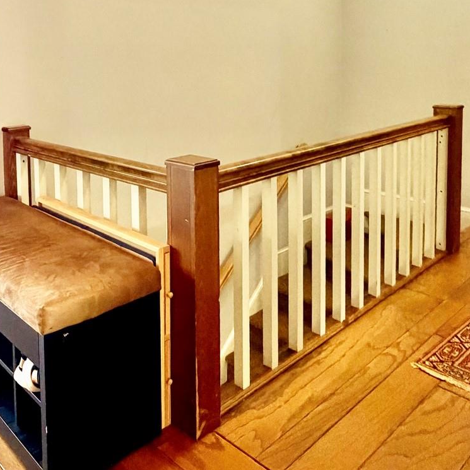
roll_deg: +1.8
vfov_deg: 45.7
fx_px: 522
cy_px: 87
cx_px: 113
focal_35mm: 34
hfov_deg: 46.6
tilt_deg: -3.1
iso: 800
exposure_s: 1/60
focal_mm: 2.22
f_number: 2.2
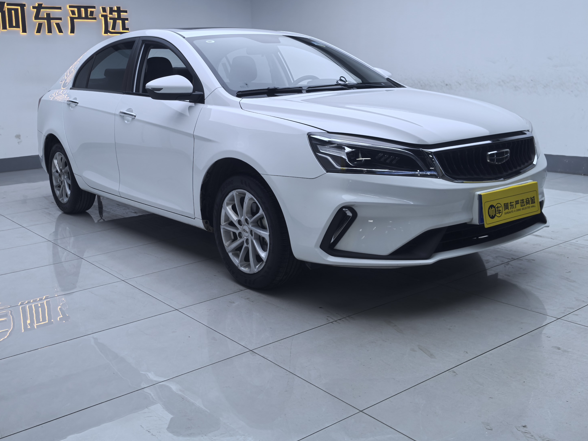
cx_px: 252
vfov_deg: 38.4
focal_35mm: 37
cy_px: 163
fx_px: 628
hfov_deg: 50.0
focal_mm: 6.35
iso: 50
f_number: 2
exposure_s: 1/100
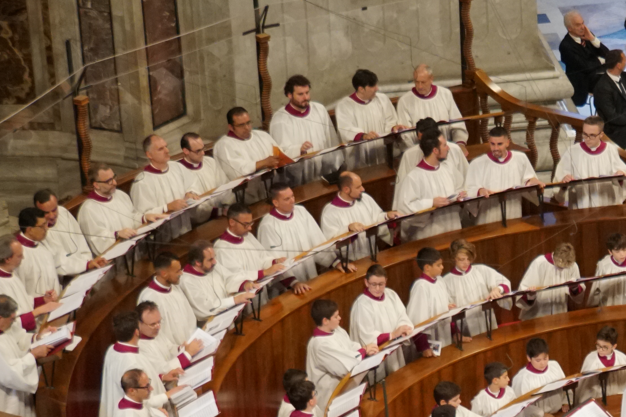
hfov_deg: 9.3
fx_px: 3790
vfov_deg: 6.3
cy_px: 469
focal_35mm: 218
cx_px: 712
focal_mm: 54
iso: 2000
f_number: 6.3
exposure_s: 1/160
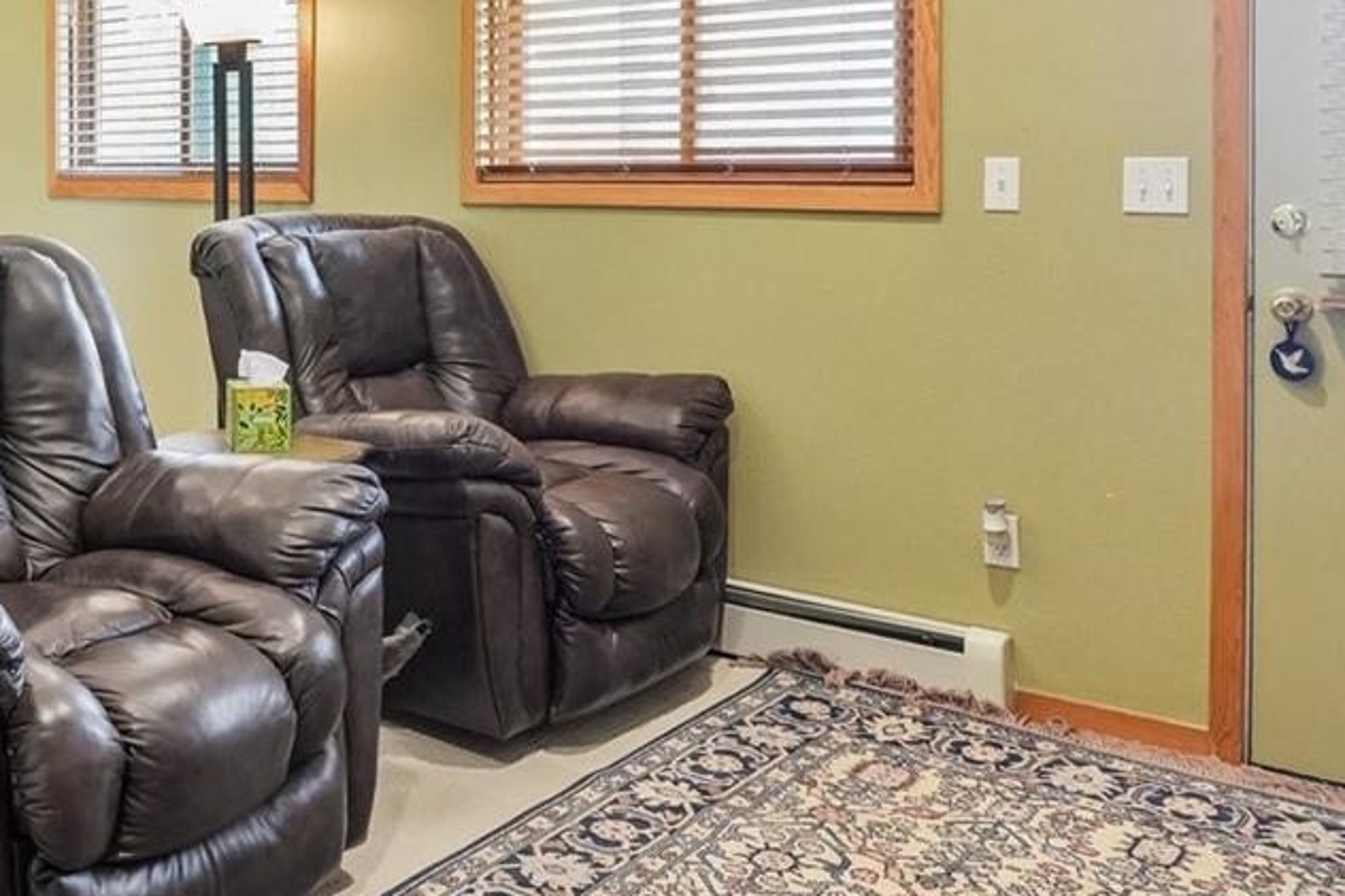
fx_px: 1419
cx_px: 221
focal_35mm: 38
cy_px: 172
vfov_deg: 33.9
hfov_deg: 47.2
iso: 800
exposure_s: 1/1.25
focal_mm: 10
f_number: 8
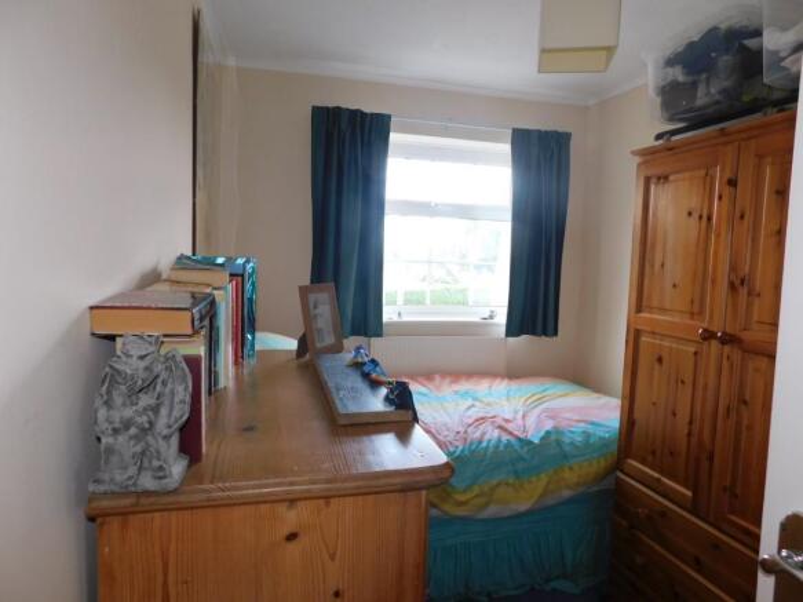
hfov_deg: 73.9
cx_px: 402
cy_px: 301
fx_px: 533
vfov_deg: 58.9
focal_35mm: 23
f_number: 3
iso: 125
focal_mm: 4
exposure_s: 1/40
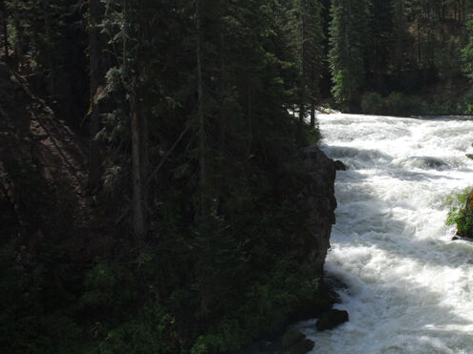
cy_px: 159
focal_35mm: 56
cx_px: 358
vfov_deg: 26.1
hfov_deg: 33.6
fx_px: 765
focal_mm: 24
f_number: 5.6
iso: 160
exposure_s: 1/500
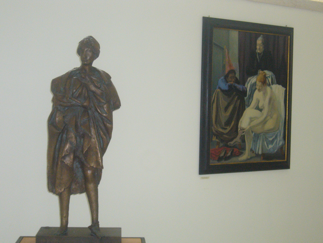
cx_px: 162
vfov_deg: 21.0
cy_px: 122
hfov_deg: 27.8
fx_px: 653
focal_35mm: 70
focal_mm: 11.5
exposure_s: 1/60
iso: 320
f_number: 4
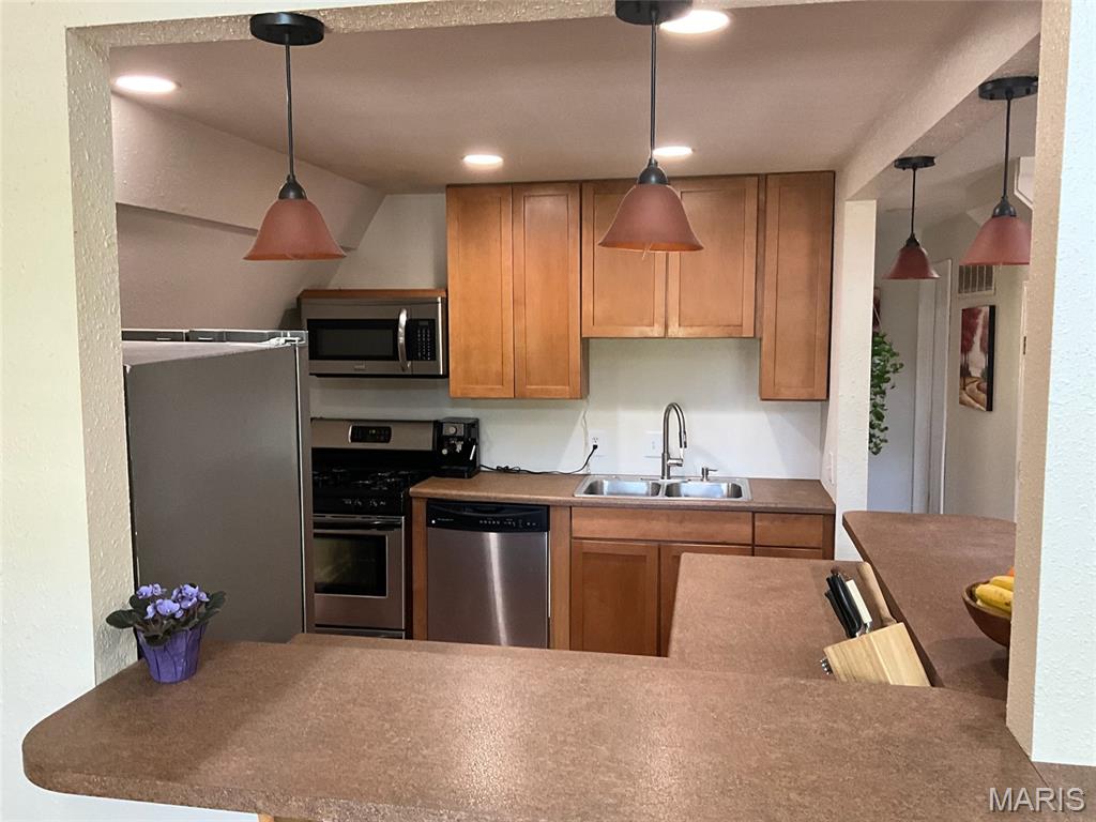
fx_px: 918
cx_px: 548
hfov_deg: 61.7
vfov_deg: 48.2
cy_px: 411
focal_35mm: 29
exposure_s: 1/60
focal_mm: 3
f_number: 1.8
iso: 250
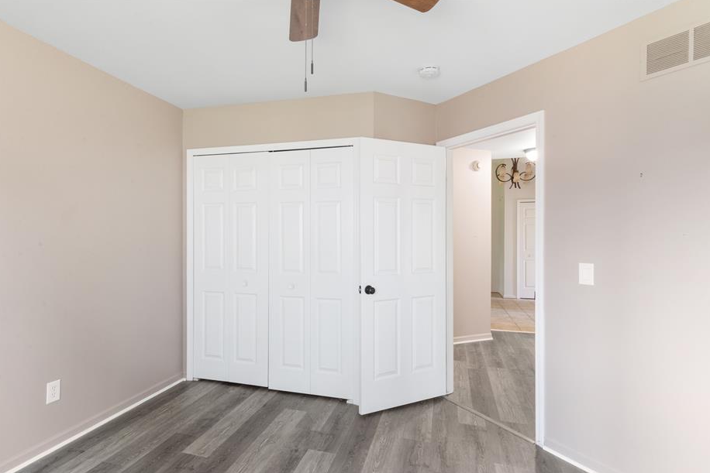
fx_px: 375
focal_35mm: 19
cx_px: 329
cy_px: 261
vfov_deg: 64.4
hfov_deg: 86.8
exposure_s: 1.3
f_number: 9
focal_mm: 17
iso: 400
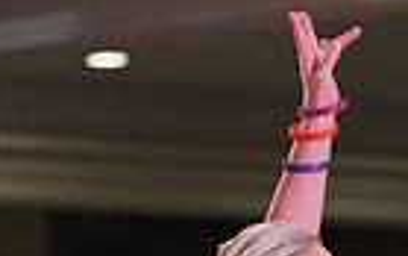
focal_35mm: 587
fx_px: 6530
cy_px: 747
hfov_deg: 3.6
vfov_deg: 2.2
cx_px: 439
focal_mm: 138
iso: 2000
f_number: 4
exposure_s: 1/500
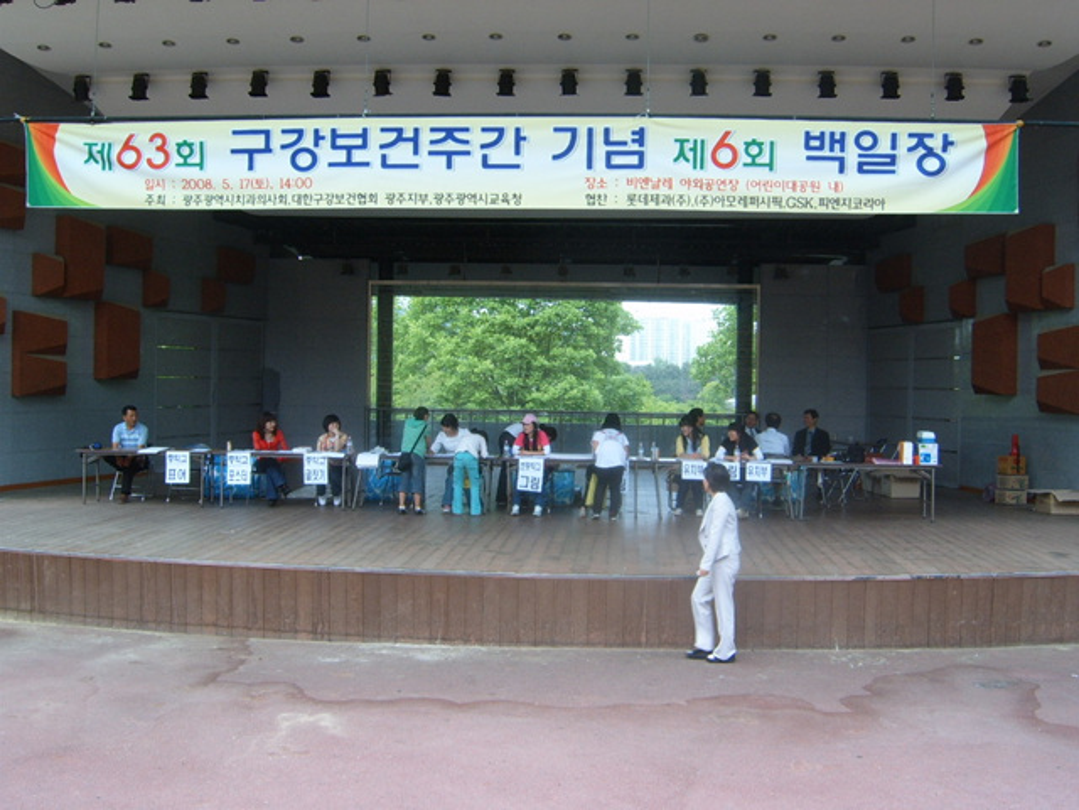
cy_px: 405
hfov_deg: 50.1
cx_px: 540
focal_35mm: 37
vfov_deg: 38.7
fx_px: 1153
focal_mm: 6.2
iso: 63
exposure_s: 1/60
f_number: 6
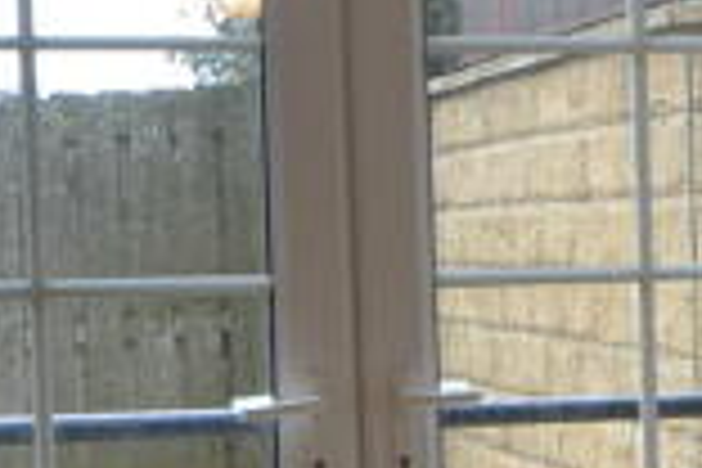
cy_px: 367
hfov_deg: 14.9
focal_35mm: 128
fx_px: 2501
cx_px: 1040
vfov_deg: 10.7
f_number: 5
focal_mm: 13
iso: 400
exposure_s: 1/100
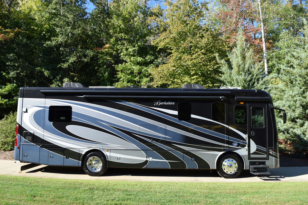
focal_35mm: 27
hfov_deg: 67.4
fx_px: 231
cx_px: 154
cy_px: 102
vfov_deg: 47.9
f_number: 8
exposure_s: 1/250
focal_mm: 18
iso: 280
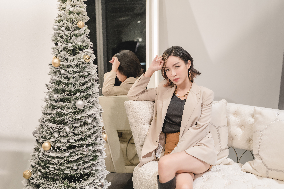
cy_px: 94
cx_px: 142
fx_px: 394
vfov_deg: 27.0
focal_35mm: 50
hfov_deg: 39.6
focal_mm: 50
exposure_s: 1/250
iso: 800
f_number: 3.2
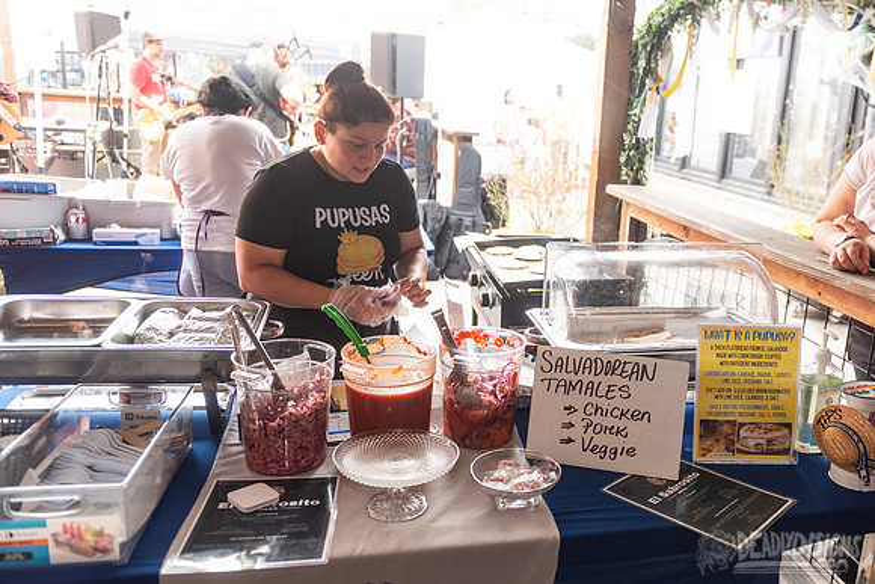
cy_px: 283
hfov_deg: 59.2
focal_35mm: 31
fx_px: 754
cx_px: 561
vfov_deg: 42.3
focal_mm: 24
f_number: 3.2
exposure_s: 1/100
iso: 250
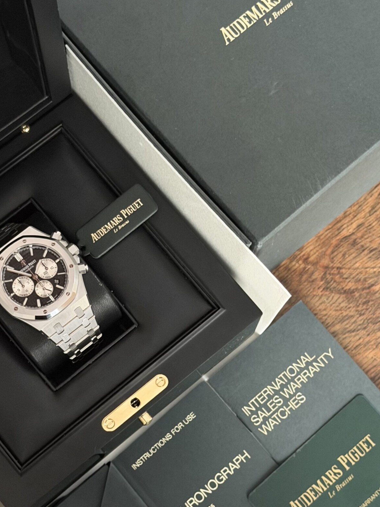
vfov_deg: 32.7
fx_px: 863
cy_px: 271
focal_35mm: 59
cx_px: 169
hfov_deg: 24.8
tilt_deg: -78.1
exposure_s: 1/20
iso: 800
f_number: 1.78
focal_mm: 6.76
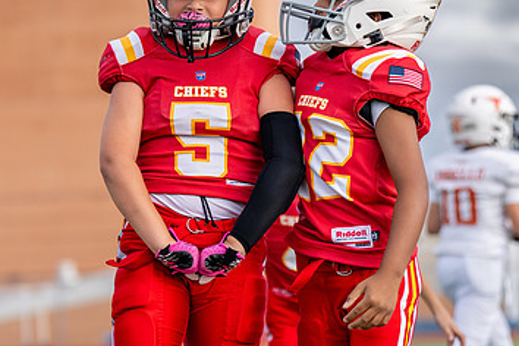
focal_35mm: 255
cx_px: 182
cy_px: 110
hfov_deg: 8.1
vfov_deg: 5.4
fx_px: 3676
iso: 320
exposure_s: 1/2500
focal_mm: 108
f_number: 2.8
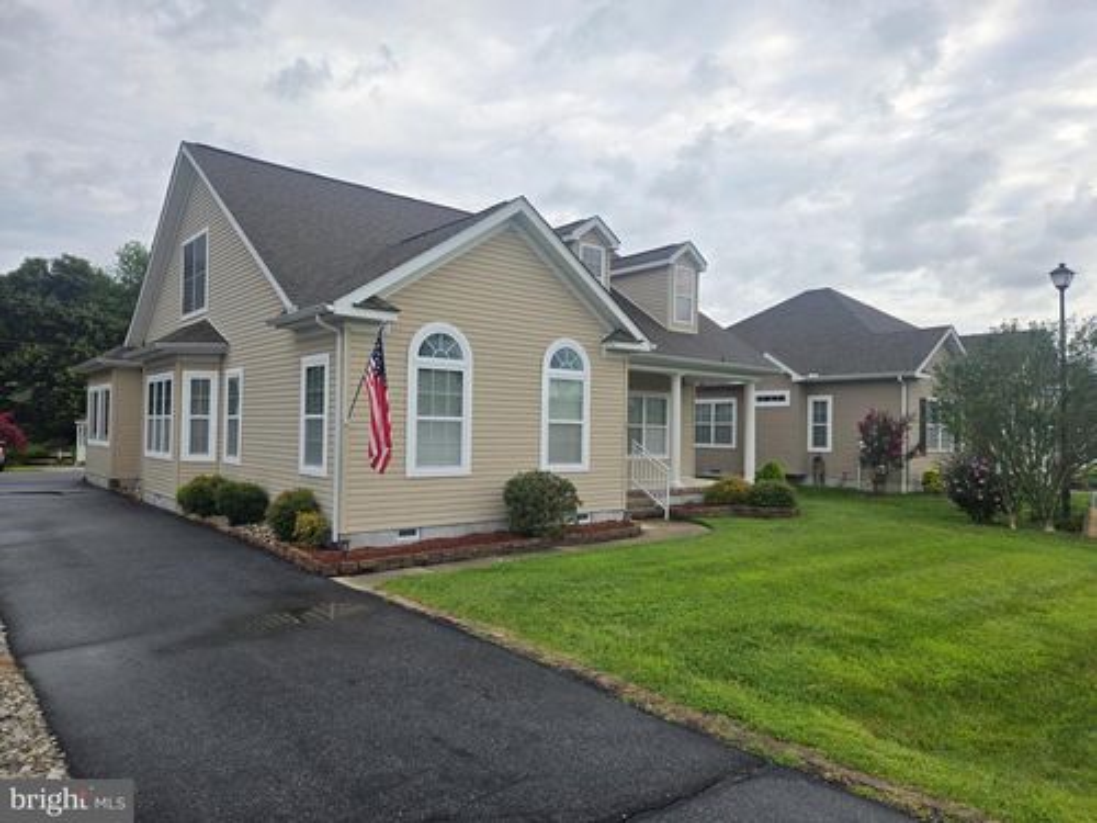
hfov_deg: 73.9
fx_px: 729
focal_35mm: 23
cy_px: 412
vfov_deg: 58.9
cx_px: 548
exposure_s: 1/1027
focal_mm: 5.4
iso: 25
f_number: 1.8
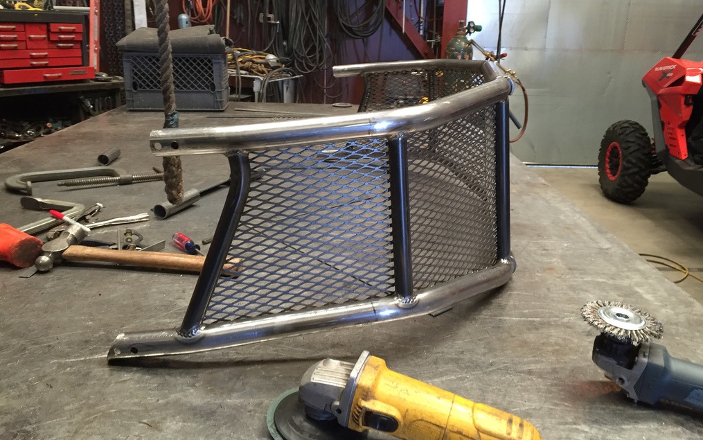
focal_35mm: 31
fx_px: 594
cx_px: 353
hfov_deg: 61.2
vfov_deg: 40.5
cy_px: 184
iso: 125
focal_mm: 4.15
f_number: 2.2
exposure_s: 1/30
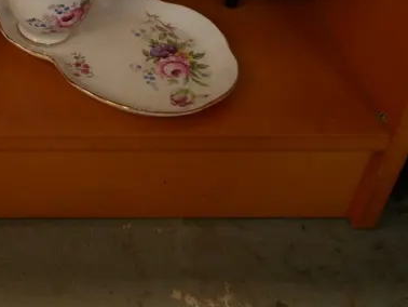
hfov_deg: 19.4
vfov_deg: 15.4
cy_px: -74
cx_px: -144
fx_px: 1085
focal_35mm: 92
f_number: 4
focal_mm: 17
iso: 1000
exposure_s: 1/60
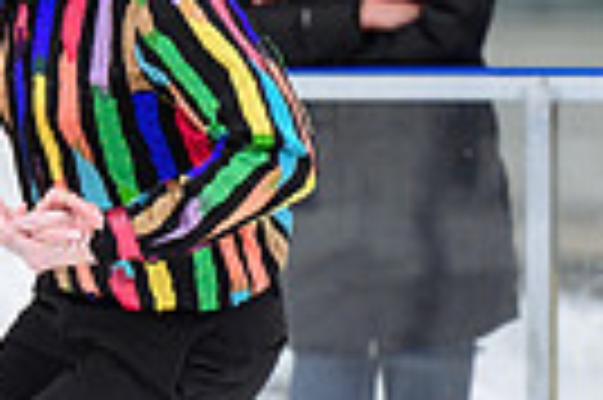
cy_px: 441
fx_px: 20126
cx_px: -201
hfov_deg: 1.7
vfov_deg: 1.1
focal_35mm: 1203
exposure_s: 1/1600
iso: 500
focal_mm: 200
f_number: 3.5
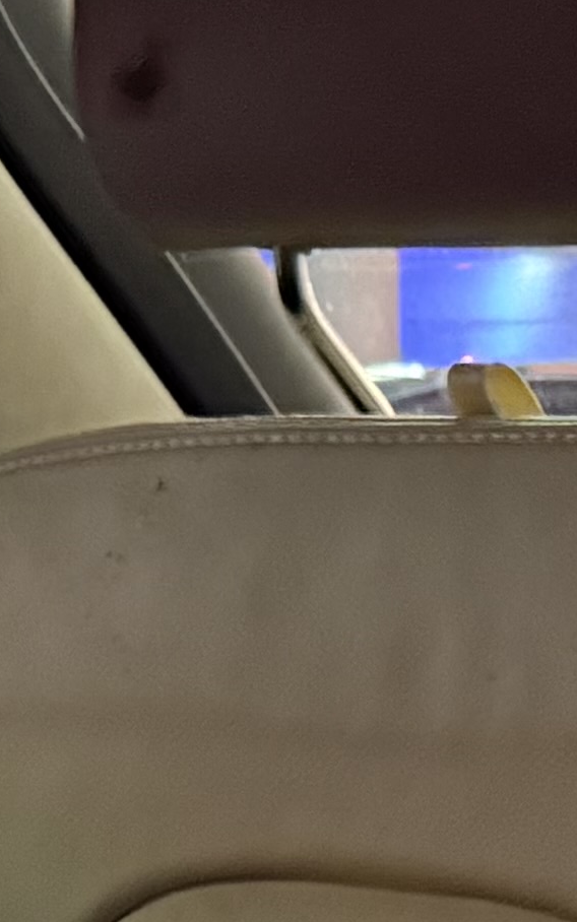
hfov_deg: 8.1
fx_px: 4023
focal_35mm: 160
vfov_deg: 11.9
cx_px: 676
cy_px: 1767
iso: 1250
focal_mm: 6.76
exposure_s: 1/24
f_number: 1.78
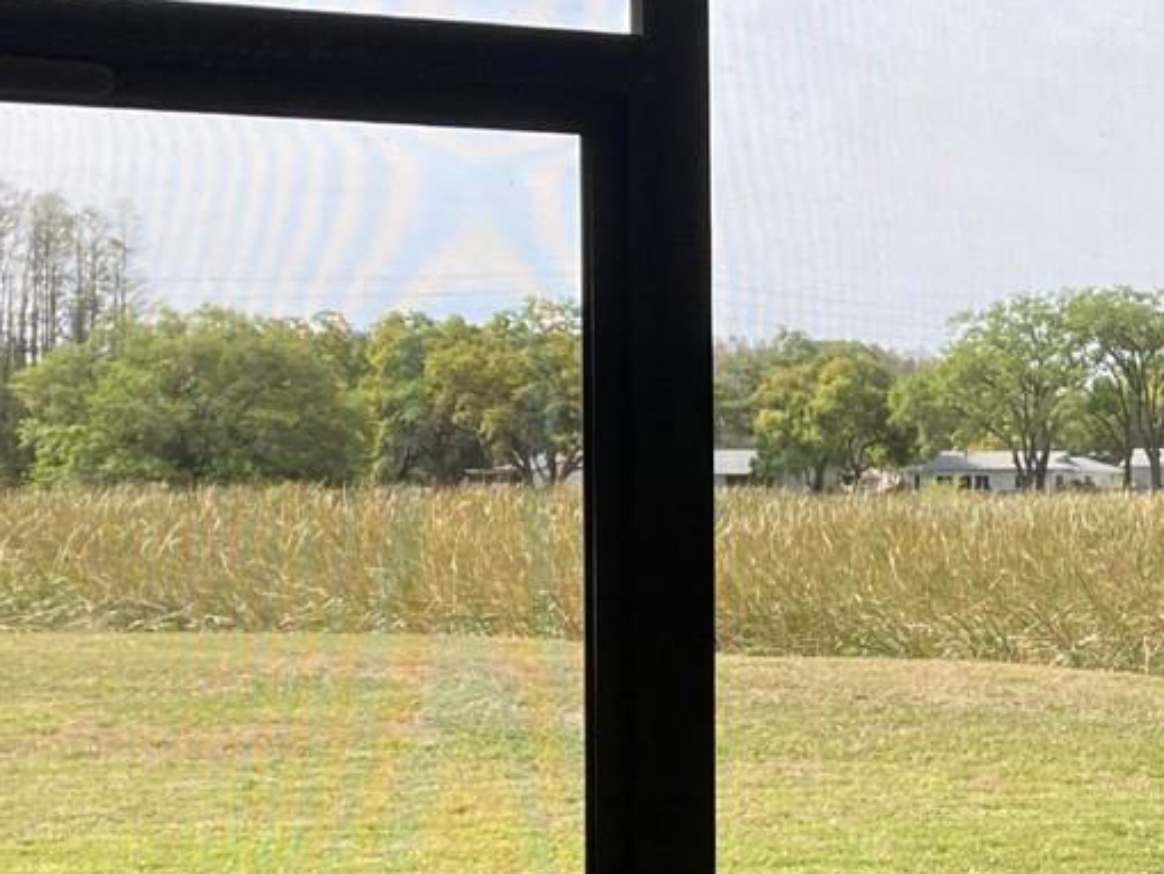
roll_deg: -1.0
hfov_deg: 21.0
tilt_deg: +0.5
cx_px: 1333
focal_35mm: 88
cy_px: 577
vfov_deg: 16.8
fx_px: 2960
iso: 20
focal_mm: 3.99
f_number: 1.8
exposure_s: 1/800
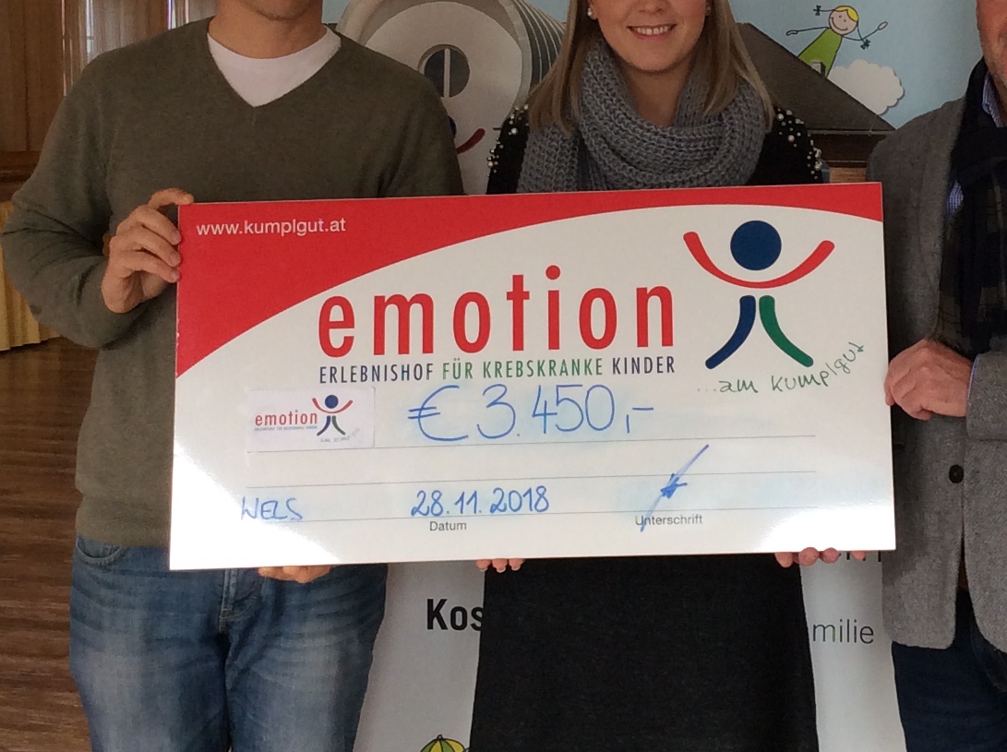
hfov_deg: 25.5
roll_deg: -0.1
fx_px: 2208
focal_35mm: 76
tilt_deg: -4.6
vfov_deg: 19.2
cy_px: 193
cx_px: 691
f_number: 2.4
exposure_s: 1/100
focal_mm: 3.3
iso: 50
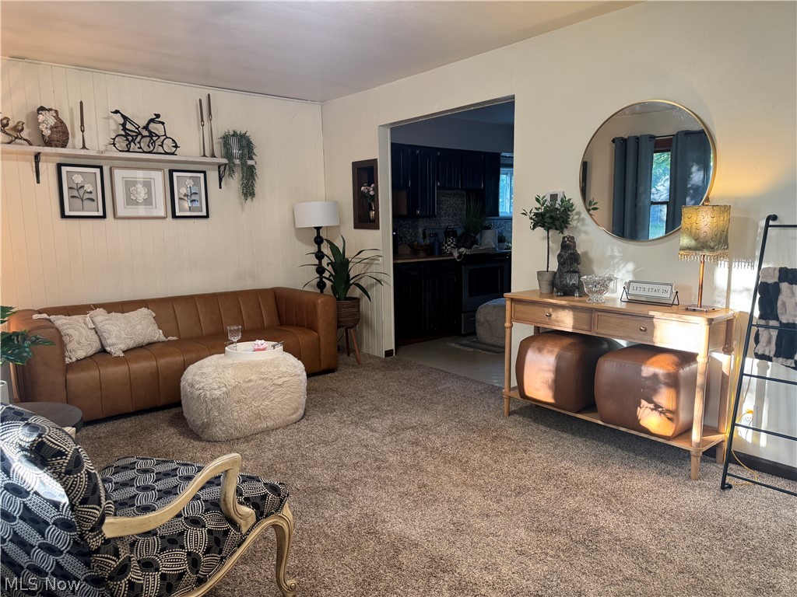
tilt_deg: -8.2
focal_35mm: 24
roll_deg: +0.8
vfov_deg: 56.8
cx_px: 398
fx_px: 553
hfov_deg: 71.6
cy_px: 298
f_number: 1.78
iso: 160
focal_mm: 6.76
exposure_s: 1/60
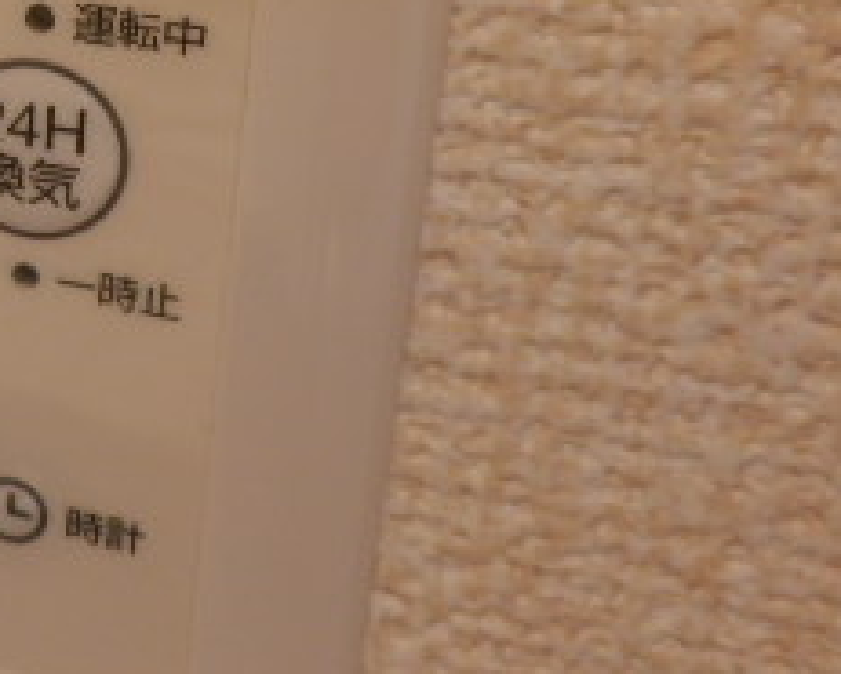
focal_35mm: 65
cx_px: -251
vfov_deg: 22.6
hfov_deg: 25.2
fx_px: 1619
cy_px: 11
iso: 125
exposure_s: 1/30
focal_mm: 4.2
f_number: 3
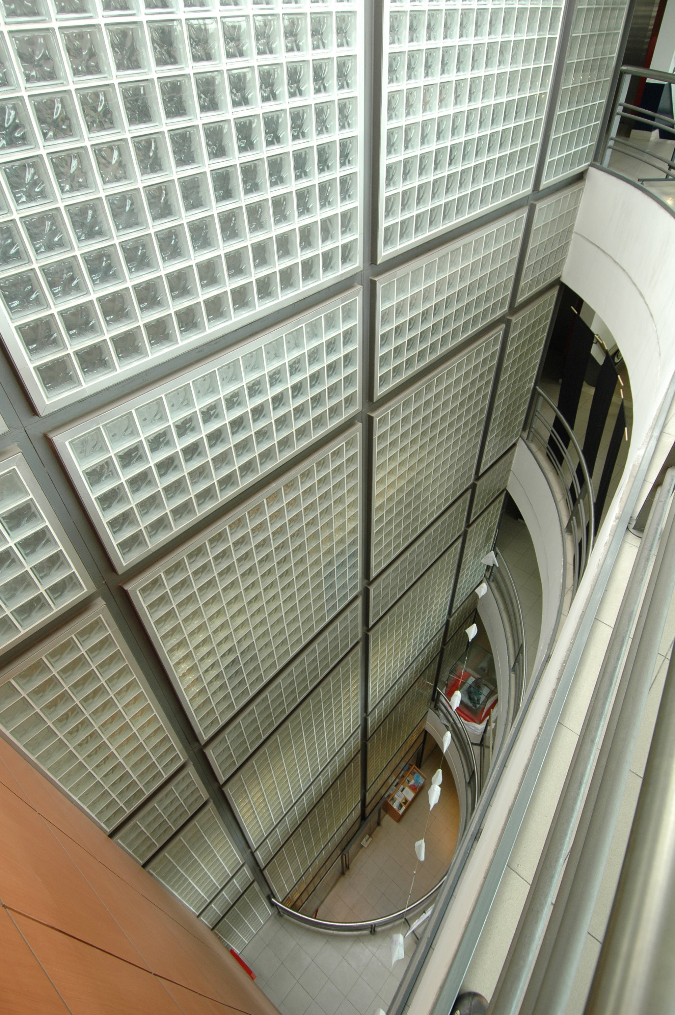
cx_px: 338
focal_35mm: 18
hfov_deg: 67.3
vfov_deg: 90.1
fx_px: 507
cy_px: 508
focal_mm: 12
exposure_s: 1/45
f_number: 5.6
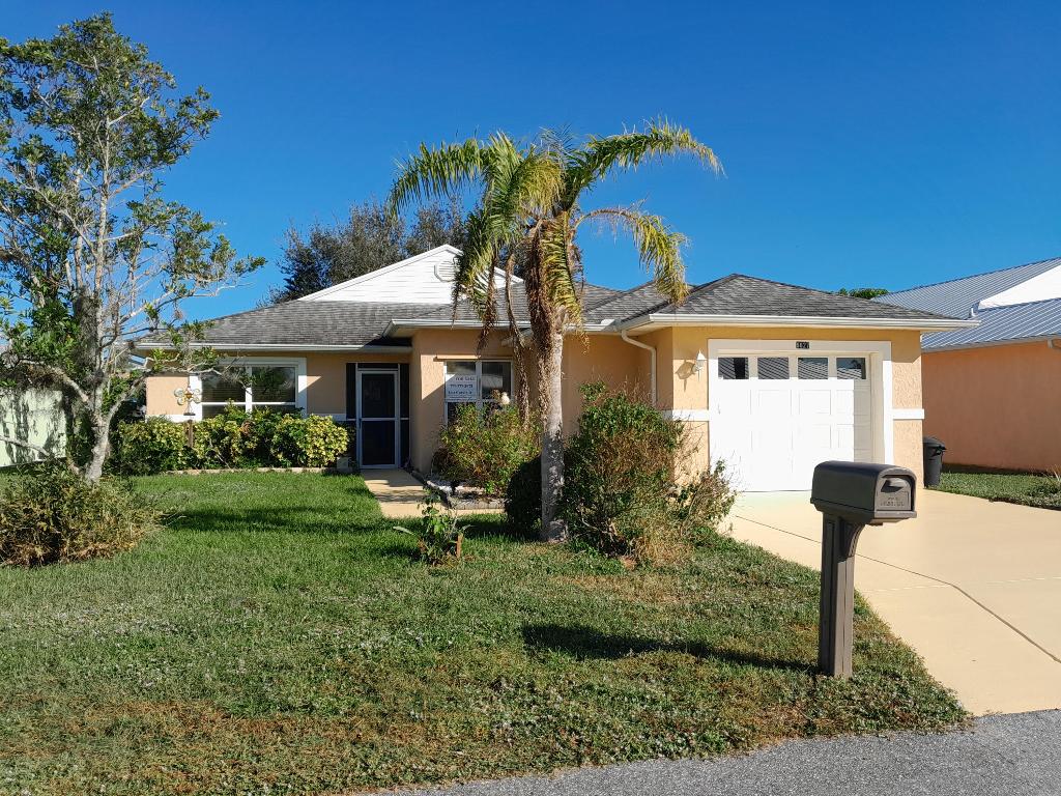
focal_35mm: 27
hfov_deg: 65.3
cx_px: 530
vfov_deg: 51.4
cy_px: 398
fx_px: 828
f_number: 1.8
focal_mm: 4
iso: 40
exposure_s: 1/531
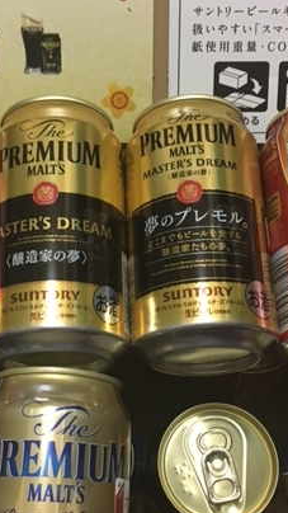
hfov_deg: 23.9
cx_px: 134
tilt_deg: -68.9
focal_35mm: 50
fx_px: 679
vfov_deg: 41.3
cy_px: 272
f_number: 2.2
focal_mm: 4.15
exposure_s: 1/20
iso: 200
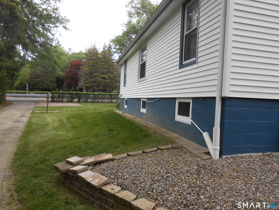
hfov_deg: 67.3
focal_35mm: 26
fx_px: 210
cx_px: 140
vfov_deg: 53.1
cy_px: 105
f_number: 3.5
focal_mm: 4.6
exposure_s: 1/50
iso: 80
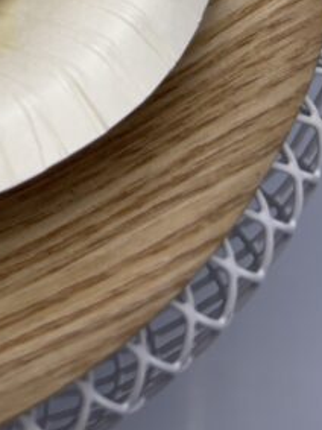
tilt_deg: -50.6
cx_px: -243
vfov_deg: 17.6
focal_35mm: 94
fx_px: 1167
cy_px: -296
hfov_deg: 14.1
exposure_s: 1/121
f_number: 1.6
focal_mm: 5.96
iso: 125
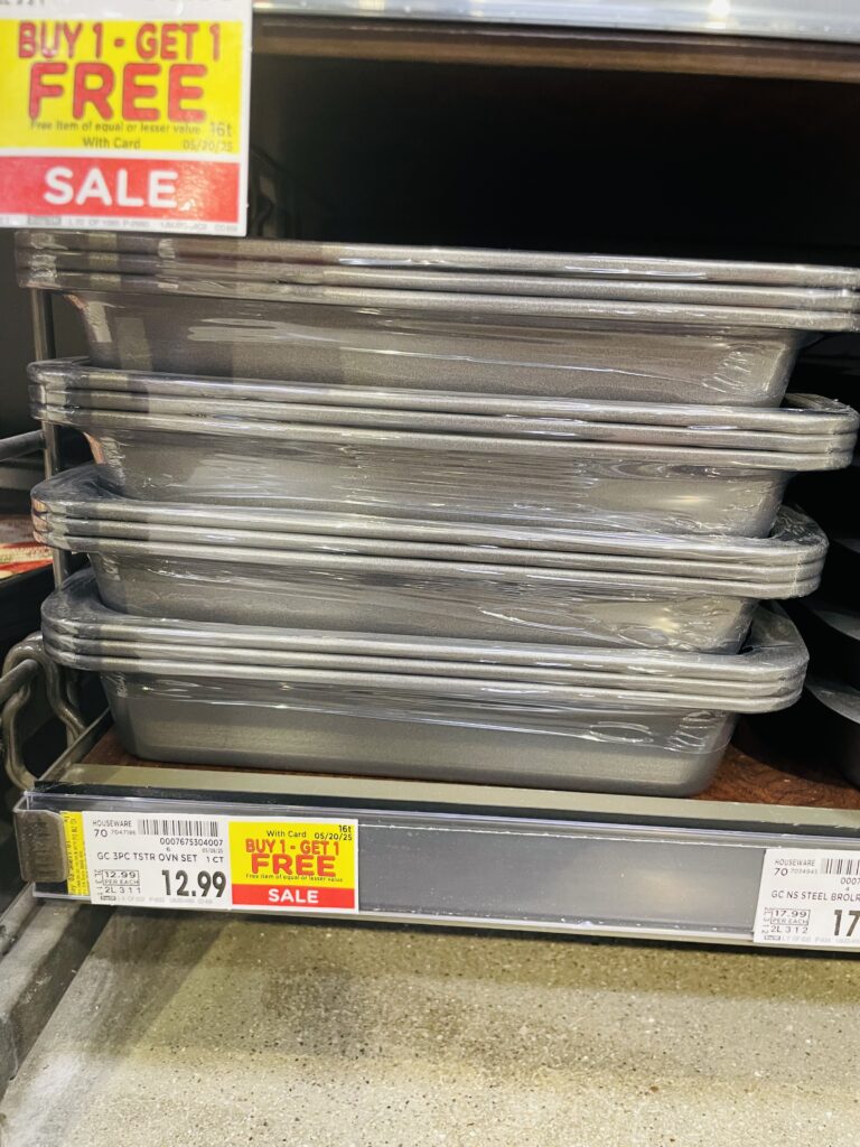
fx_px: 861
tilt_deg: -15.4
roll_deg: -2.4
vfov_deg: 67.3
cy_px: 574
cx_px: 430
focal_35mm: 26
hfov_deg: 53.1
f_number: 1.6
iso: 250
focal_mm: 4.2
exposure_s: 1/60
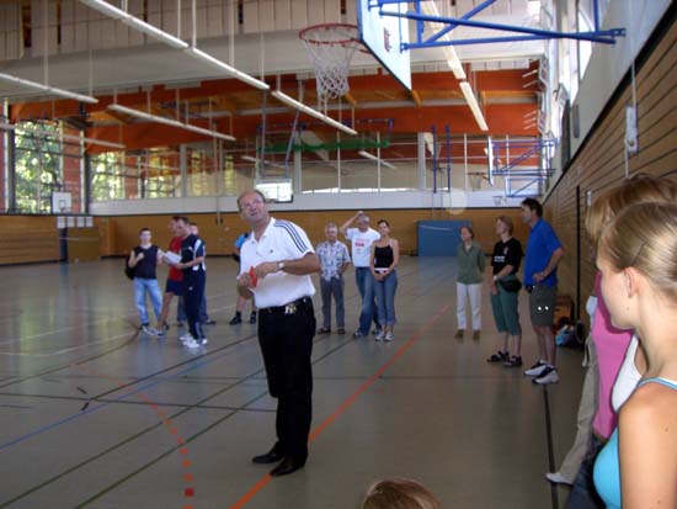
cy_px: 254
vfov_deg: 37.7
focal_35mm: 38
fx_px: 744
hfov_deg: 49.0
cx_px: 338
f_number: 2.7
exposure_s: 1/60
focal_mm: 6.2
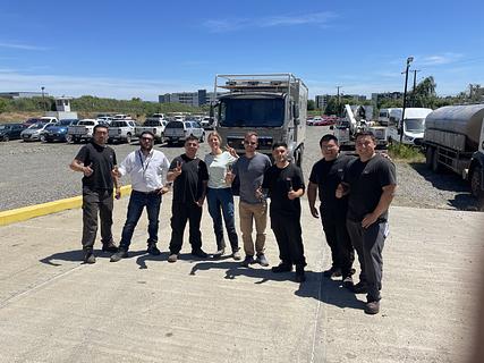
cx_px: 242
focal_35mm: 26
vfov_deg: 53.0
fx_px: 363
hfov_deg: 67.3
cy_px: 182
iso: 32
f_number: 1.6
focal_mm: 4.2
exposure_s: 1/3509
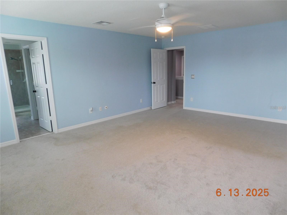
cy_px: 108
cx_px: 144
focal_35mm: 23
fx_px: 191
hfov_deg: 73.9
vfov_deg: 58.9
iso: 220
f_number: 3
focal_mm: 4
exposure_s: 1/30
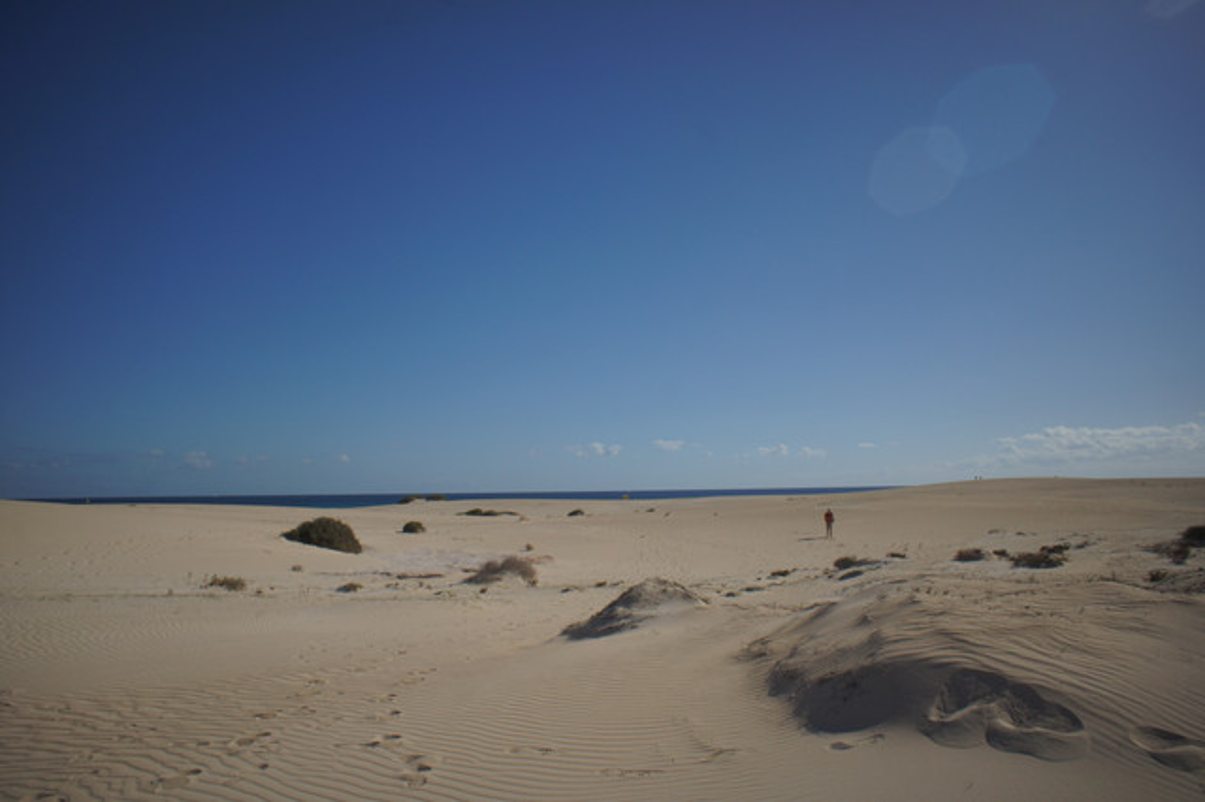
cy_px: 401
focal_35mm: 24
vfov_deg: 53.1
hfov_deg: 73.8
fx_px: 803
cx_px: 602
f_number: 9
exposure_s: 1/1250
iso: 200
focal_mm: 16
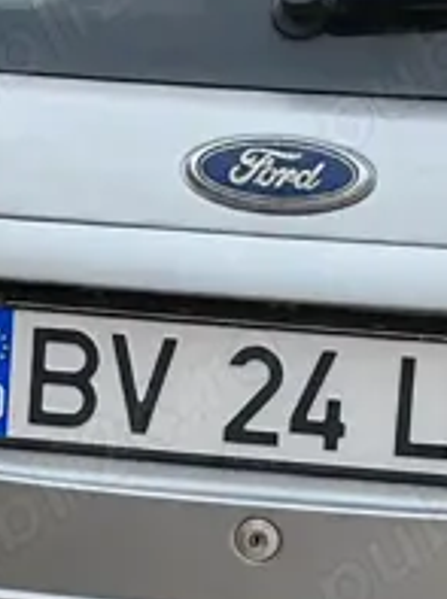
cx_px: 295
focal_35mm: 118
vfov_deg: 16.4
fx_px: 2038
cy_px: 572
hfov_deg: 12.5
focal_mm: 6.12
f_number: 1.9
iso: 50
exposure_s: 1/130
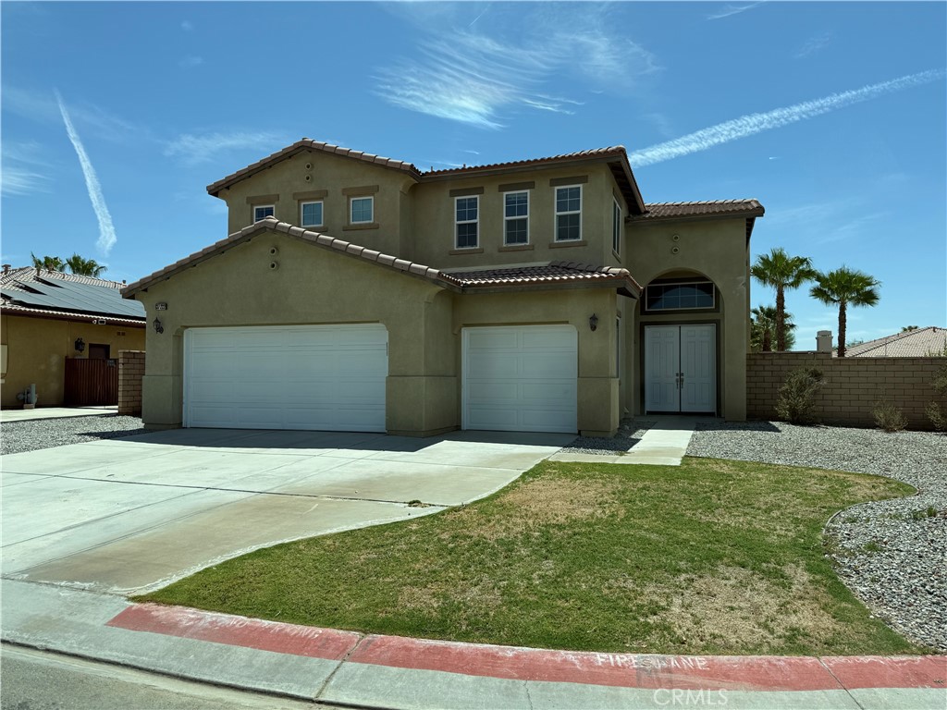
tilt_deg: +4.2
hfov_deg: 71.6
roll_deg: -0.2
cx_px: 474
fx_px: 657
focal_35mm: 24
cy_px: 355
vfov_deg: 56.8
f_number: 1.78
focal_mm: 6.76
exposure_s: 1/4975
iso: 80
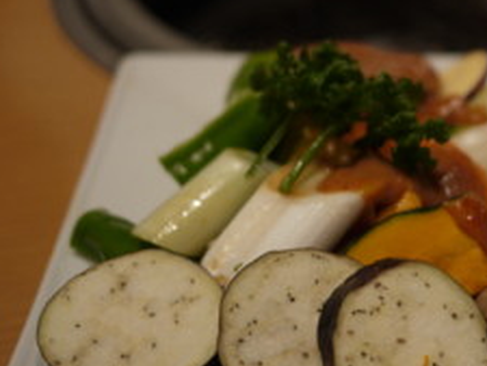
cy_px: 184
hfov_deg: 24.1
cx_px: 383
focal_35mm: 80
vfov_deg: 18.5
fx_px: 1126
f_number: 1.7
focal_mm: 20
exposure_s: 1/50
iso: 100
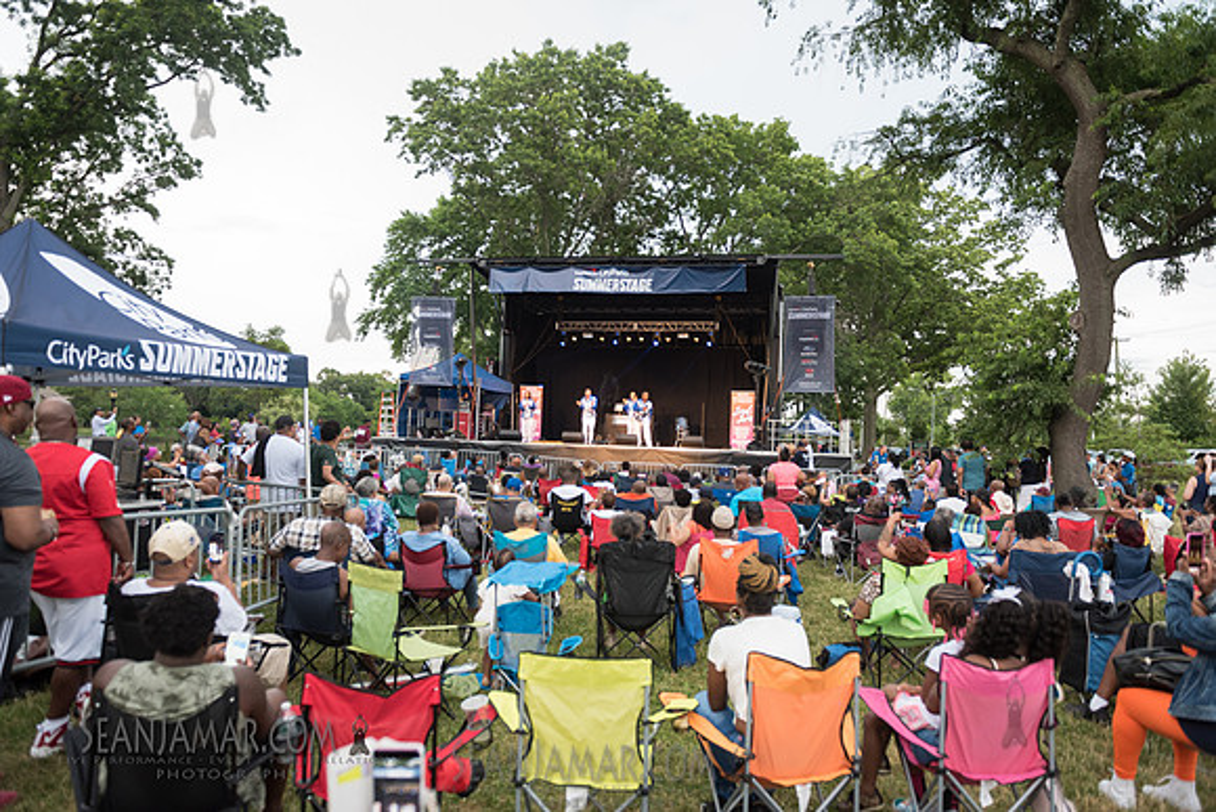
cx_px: 608
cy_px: 406
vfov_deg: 53.2
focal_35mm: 24
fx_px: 811
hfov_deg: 73.7
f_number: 3.5
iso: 1250
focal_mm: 24
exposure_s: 1/125
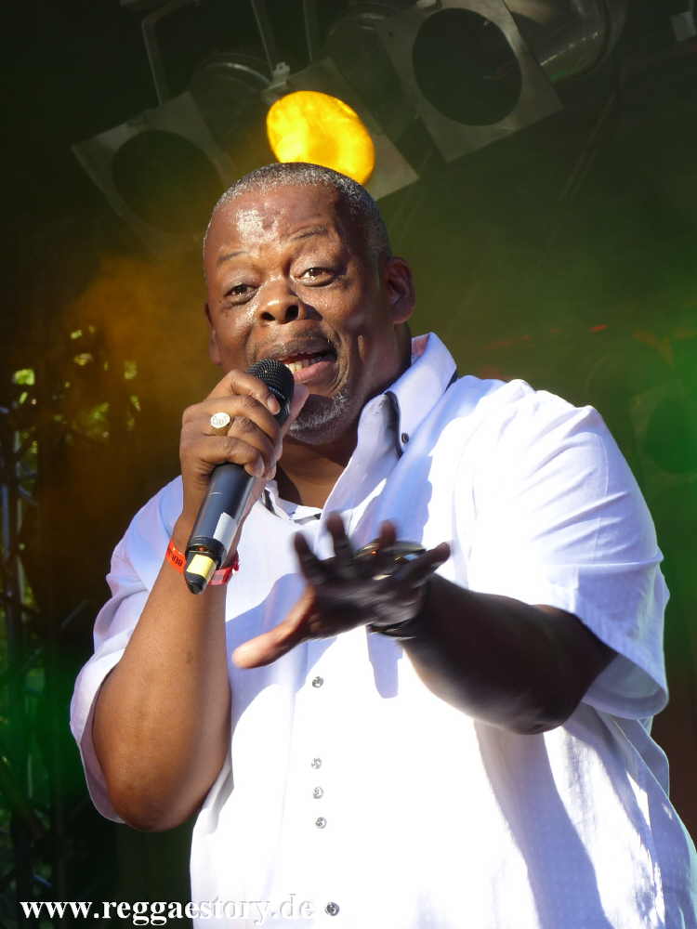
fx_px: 3571
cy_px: 464
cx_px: 348
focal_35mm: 133
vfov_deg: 14.8
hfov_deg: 11.1
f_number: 4
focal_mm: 23.9
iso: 100
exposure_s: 1/125
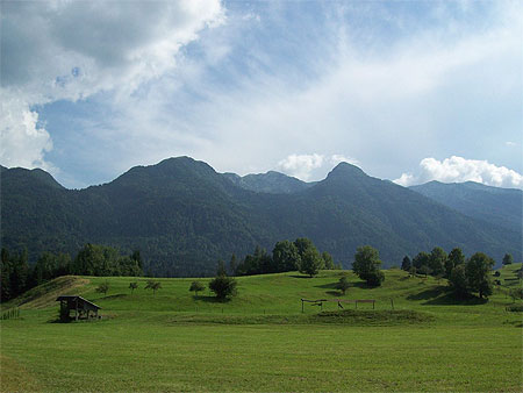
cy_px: 196
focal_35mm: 36
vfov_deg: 39.7
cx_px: 262
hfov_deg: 51.3
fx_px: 544
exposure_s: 1/934
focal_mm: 6
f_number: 4.8
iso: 80
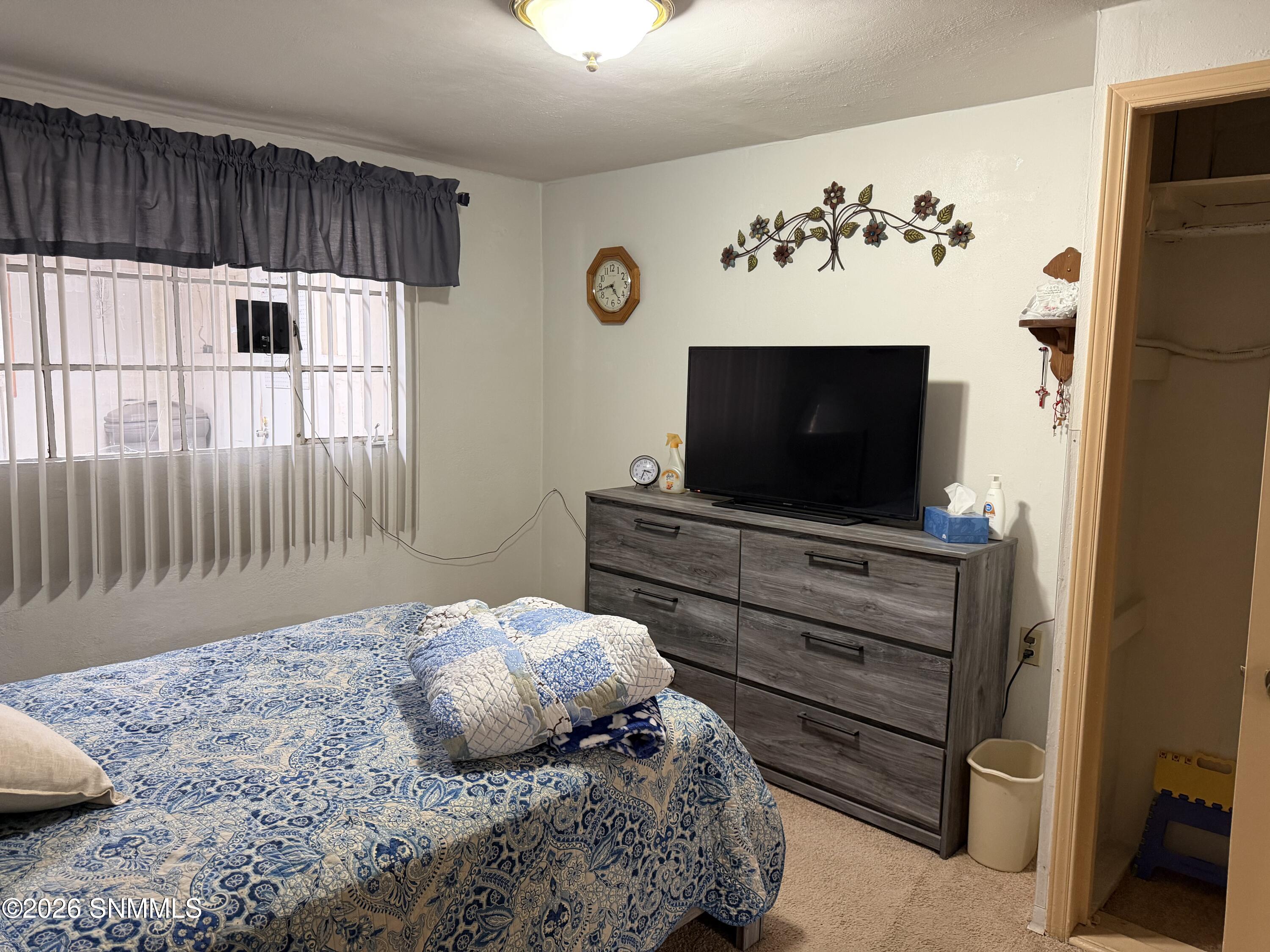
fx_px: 881
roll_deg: -1.0
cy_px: 476
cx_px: 635
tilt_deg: -6.9
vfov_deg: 56.8
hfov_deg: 71.6
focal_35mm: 24
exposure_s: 1/60
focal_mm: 6.76
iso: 400
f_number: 1.78
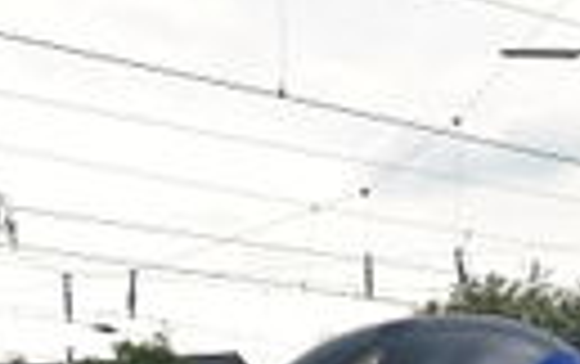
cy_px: 589
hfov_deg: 12.2
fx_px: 2517
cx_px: 989
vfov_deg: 8.1
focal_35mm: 159
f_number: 7.1
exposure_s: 1/200
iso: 100
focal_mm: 28
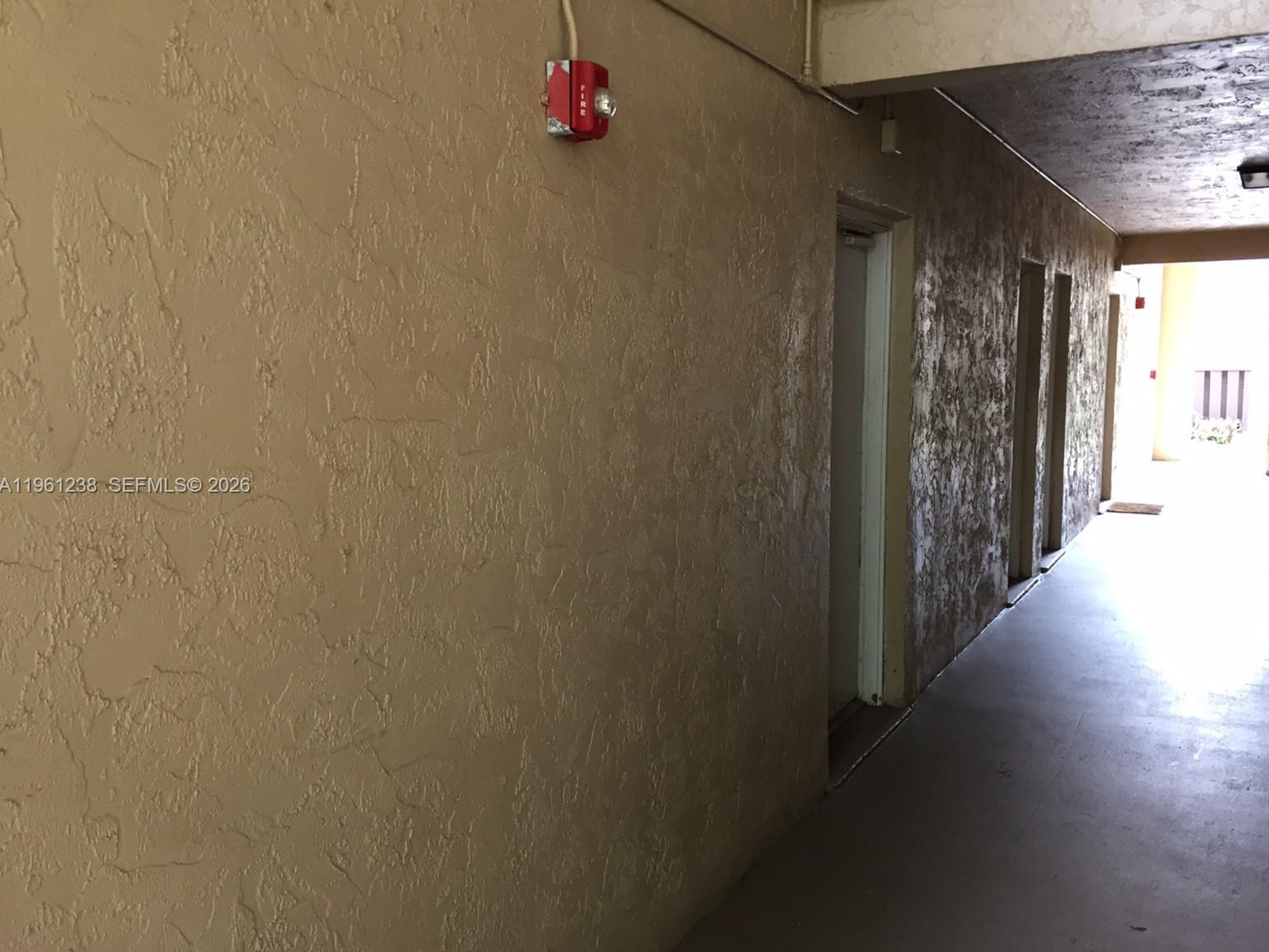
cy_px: 487
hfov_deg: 60.0
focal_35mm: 30
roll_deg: +0.6
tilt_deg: -6.8
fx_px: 1100
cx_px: 651
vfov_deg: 46.8
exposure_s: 1/30
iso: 100
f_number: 2.2
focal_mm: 4.15
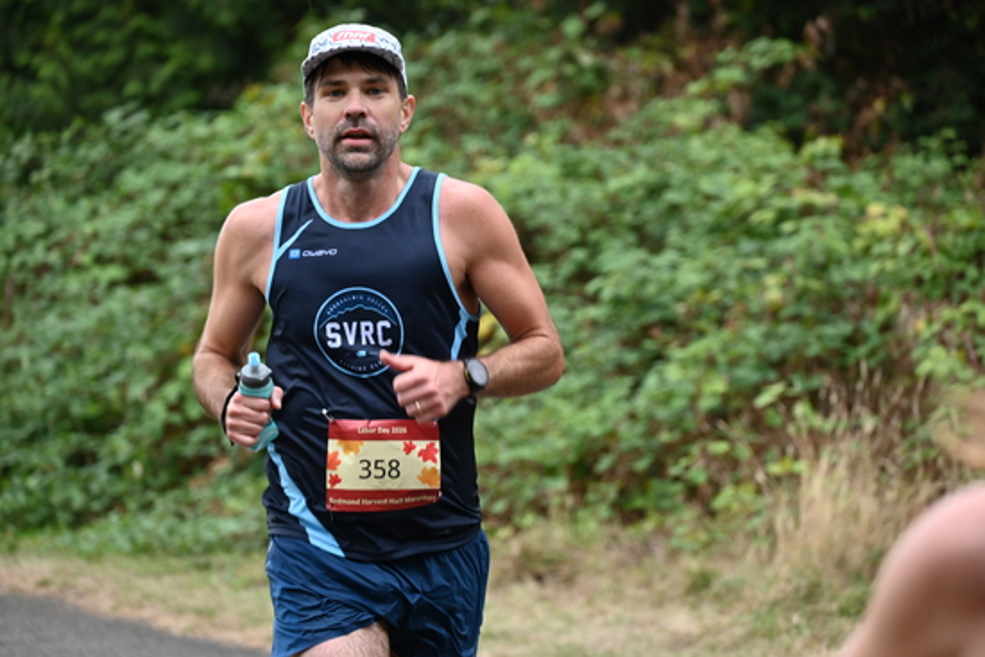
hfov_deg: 10.3
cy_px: 328
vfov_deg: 6.9
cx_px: 492
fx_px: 5473
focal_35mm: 200
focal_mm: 200
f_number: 6.3
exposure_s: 1/250
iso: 1000
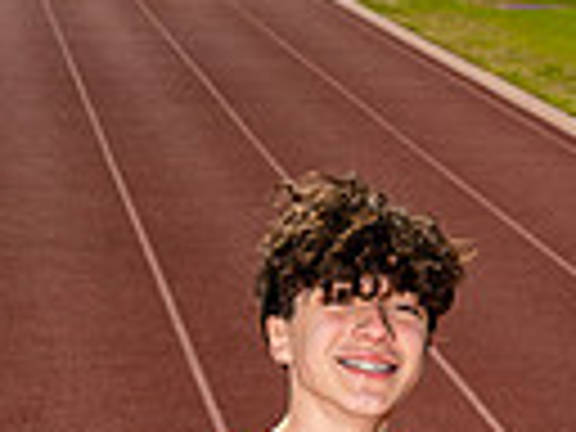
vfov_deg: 8.5
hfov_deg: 12.2
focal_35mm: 162
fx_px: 2696
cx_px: 297
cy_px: 968
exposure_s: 1/250
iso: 100
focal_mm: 48
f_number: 9
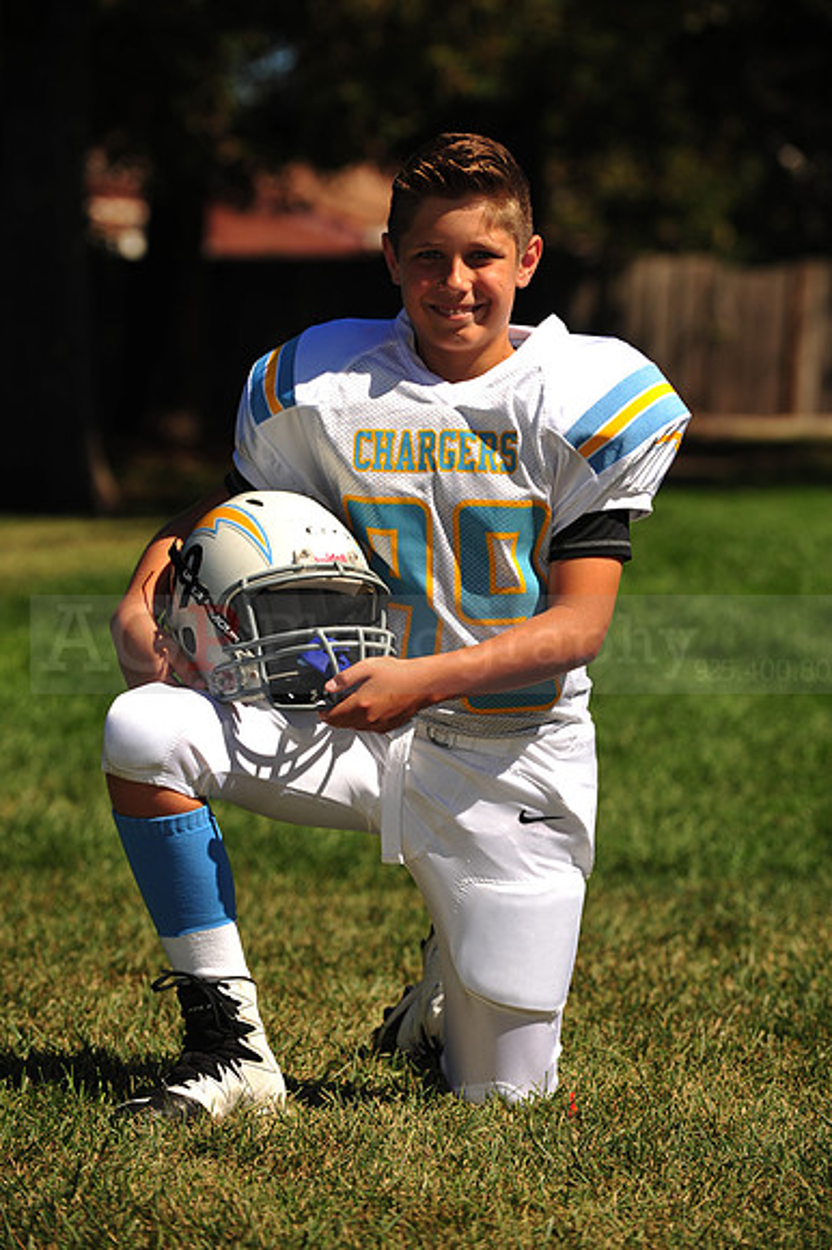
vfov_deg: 13.3
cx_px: 416
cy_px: 625
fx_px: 5379
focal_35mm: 155
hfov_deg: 8.8
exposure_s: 1/1250
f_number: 5
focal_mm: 155
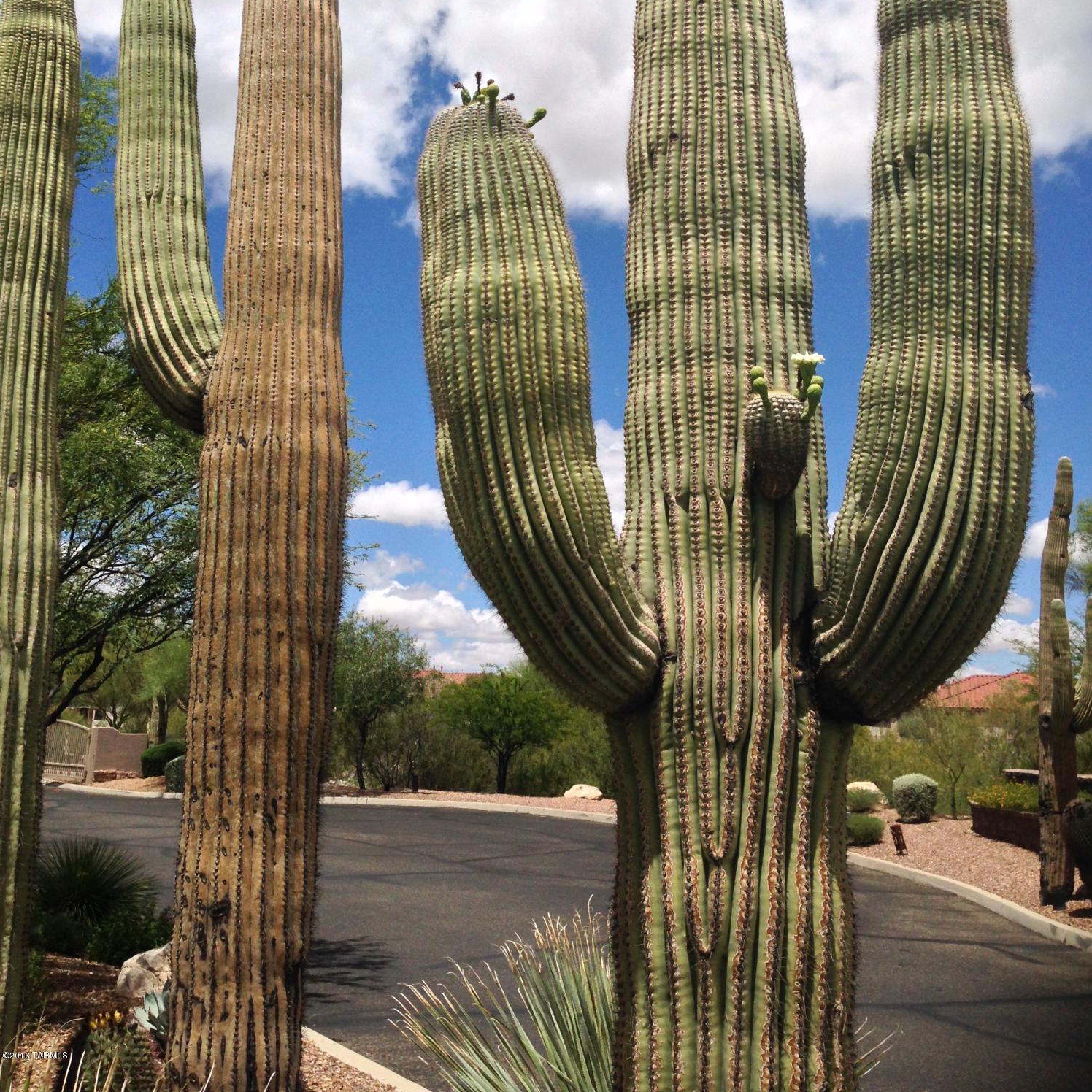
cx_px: 546
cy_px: 372
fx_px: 1392
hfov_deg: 42.8
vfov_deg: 42.3
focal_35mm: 39
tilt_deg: +18.0
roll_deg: +1.6
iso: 50
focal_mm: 4.12
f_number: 2.4
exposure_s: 1/3390
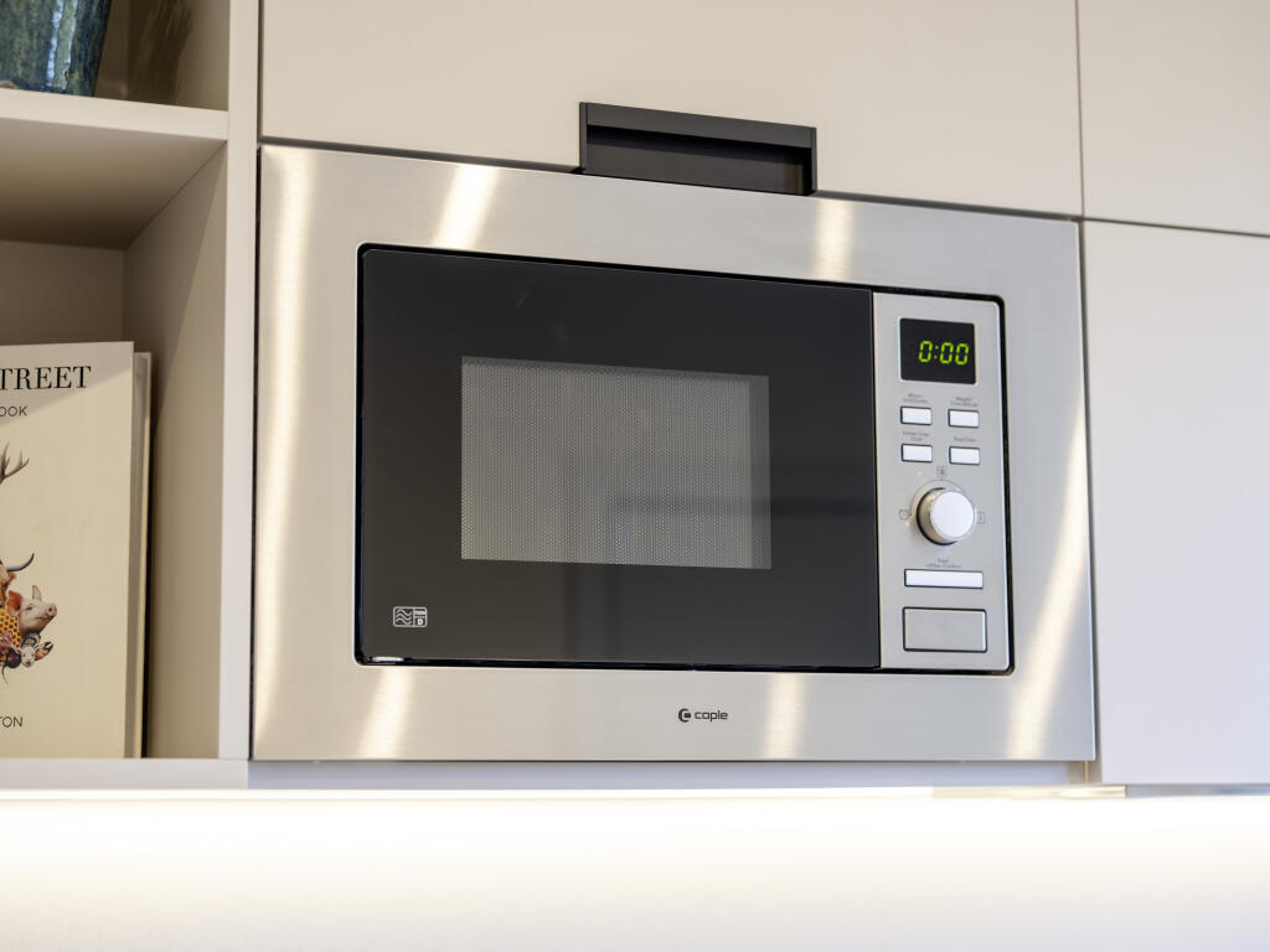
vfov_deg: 23.3
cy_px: 476
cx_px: 635
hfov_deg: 30.7
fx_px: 2311
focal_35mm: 63
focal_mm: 80
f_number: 4
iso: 100
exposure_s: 1/25
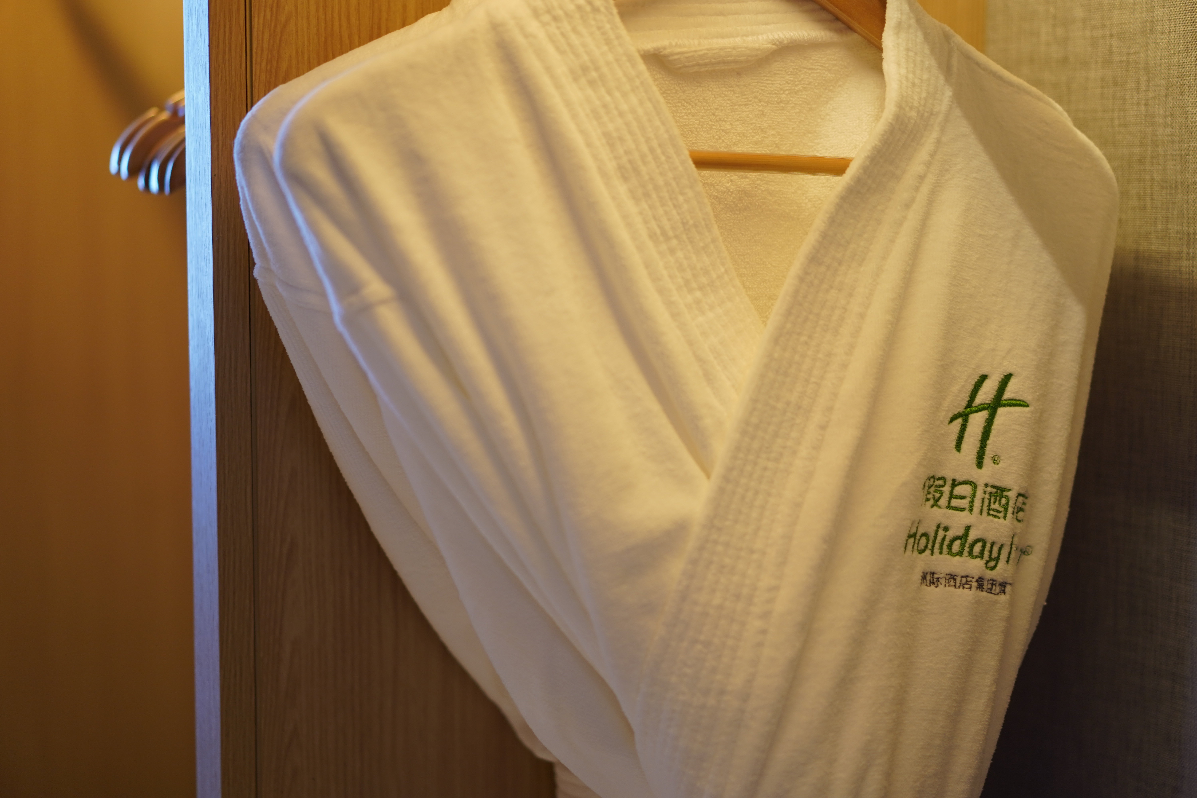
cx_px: 598
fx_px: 1829
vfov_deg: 24.6
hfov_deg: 36.2
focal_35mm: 55
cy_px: 399
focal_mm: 55
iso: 250
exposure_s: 1/60
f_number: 1.8
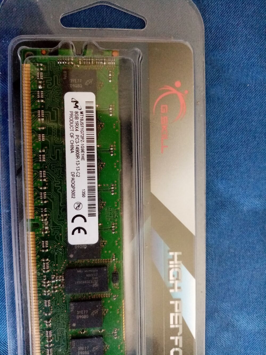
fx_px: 266
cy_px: 178
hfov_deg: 53.1
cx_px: 133
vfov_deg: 67.3
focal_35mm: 26
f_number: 1.8
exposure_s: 1/25
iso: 811
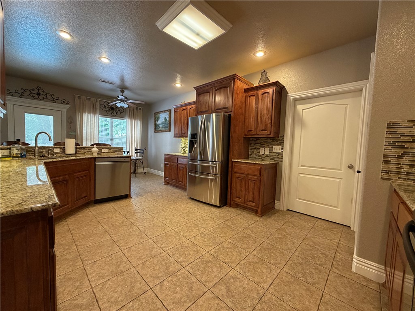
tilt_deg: -3.1
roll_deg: -1.4
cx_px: 208
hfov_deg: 102.1
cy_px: 156
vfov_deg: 85.7
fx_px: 168
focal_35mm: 14
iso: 250
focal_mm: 2.22
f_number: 2.2
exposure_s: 1/60
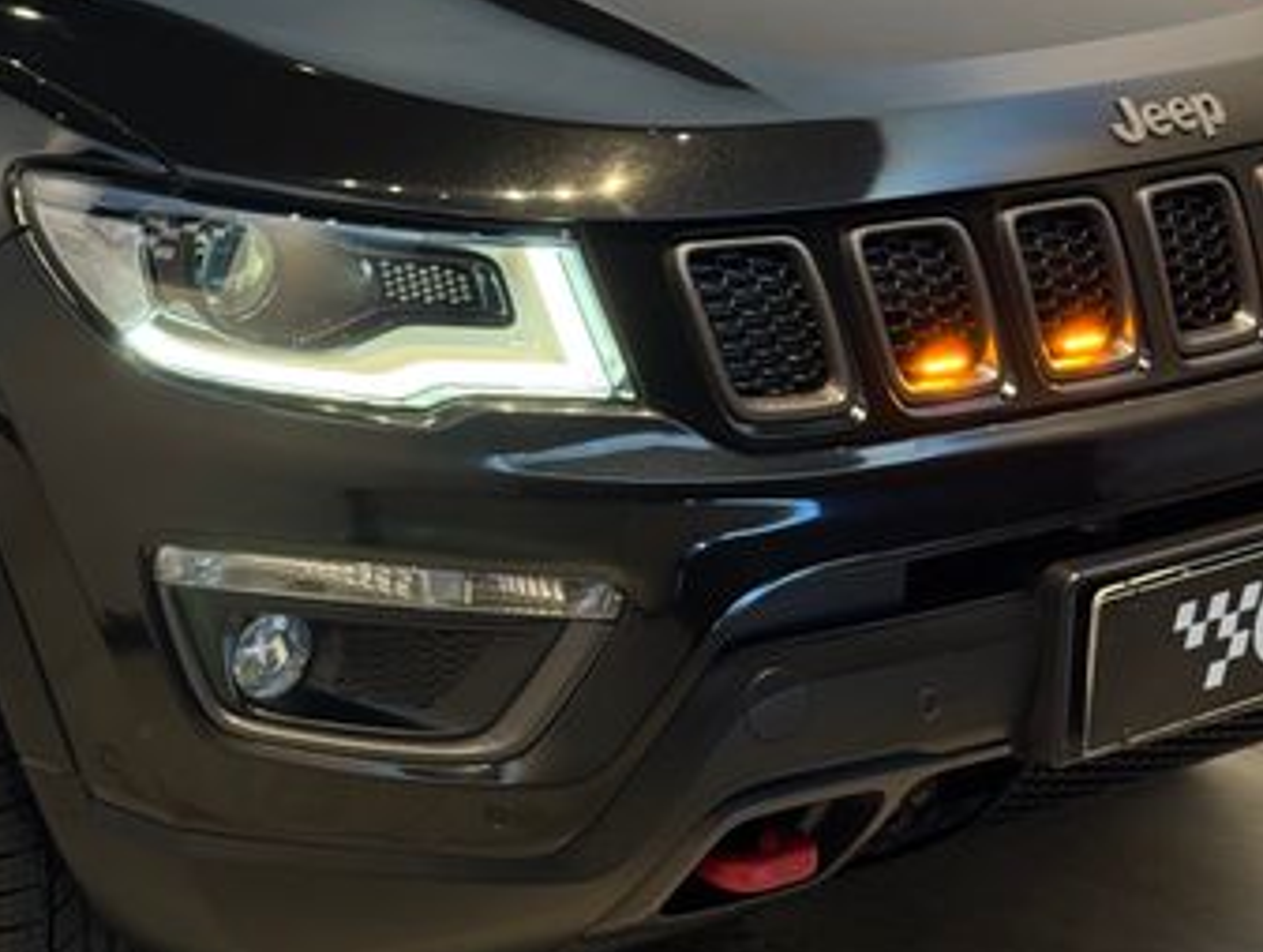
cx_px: 386
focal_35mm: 67
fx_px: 2449
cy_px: 442
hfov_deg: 28.7
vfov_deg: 22.0
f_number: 1.78
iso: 250
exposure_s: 1/40
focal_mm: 6.76
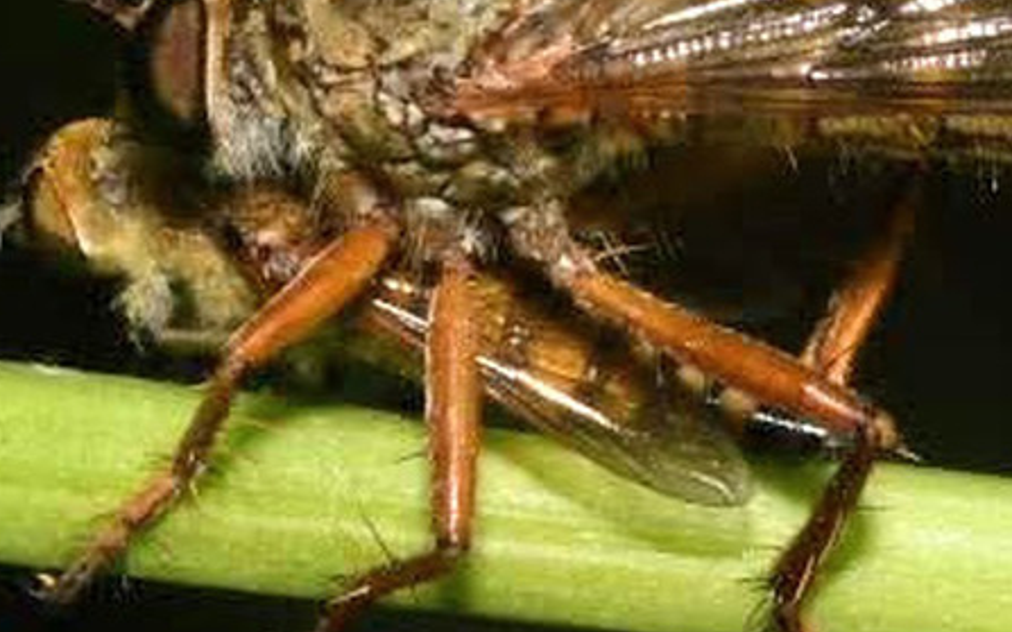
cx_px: 689
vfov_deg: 3.8
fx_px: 9514
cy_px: 261
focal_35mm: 345
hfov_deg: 6.1
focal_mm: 105
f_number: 29
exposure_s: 1/60
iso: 250
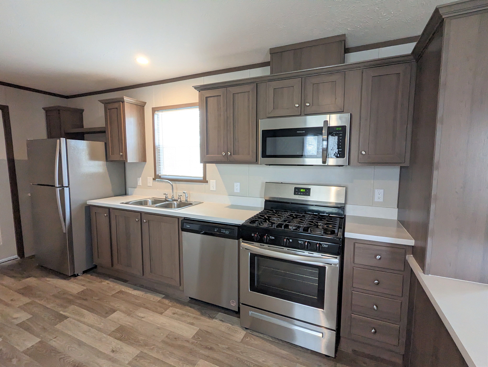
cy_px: 184
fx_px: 226
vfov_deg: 78.2
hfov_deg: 94.4
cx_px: 244
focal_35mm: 16
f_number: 2.2
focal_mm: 2.35
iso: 635
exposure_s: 1/120
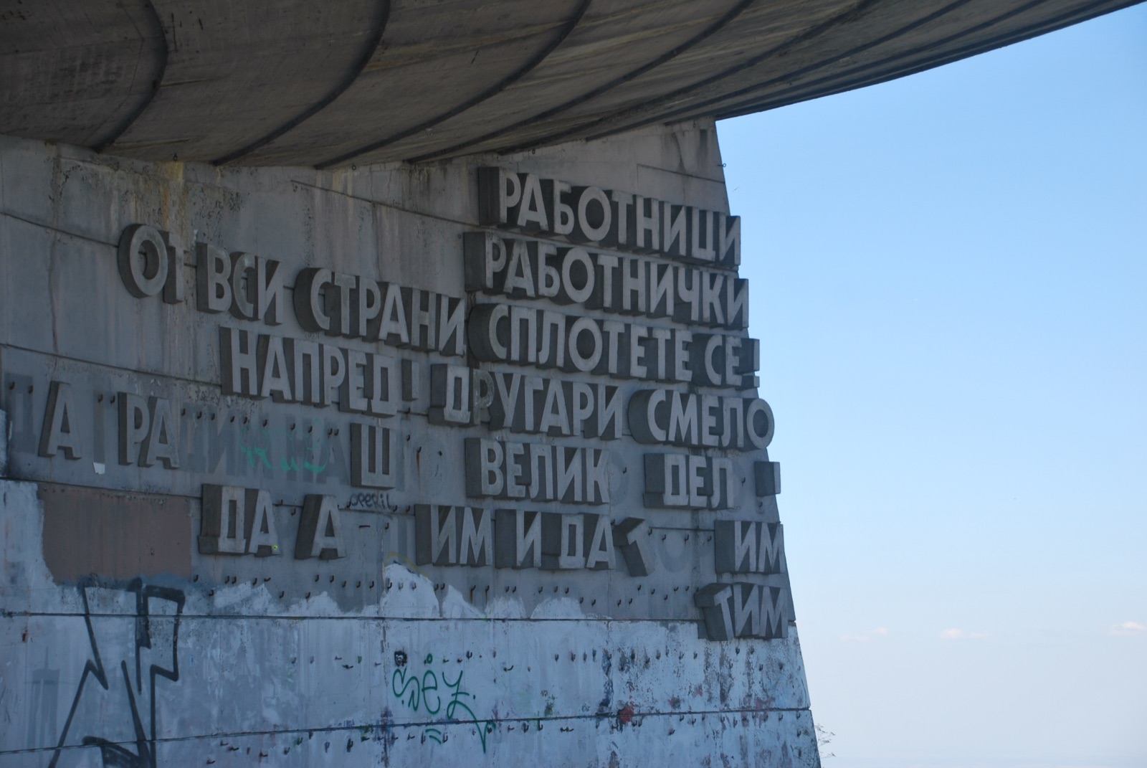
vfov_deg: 15.2
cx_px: 574
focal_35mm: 90
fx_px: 2871
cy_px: 384
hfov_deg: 22.6
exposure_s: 1/500
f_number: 5.3
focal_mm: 60
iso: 200
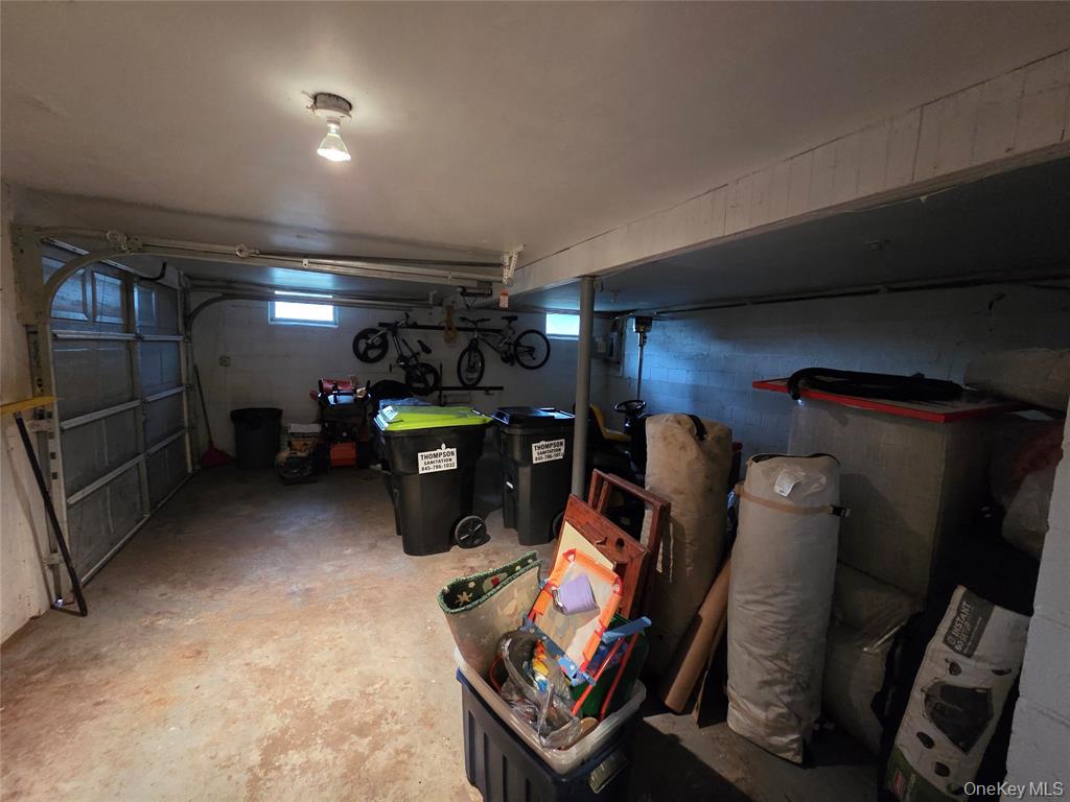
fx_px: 402
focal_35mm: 13
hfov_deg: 106.2
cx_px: 535
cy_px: 401
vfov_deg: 89.9
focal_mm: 2.2
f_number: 2.2
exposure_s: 1/24
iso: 1600
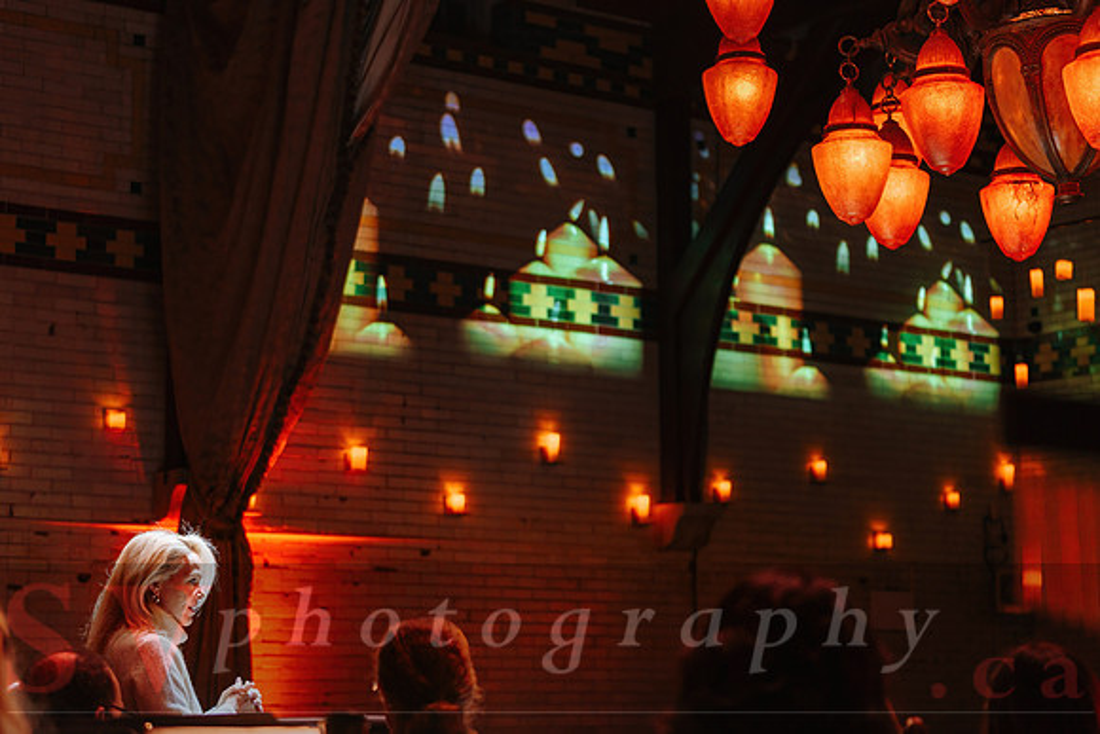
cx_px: 550
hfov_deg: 28.8
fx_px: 2139
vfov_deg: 19.5
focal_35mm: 70
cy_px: 367
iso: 1000
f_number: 2.8
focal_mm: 70
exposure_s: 1/80
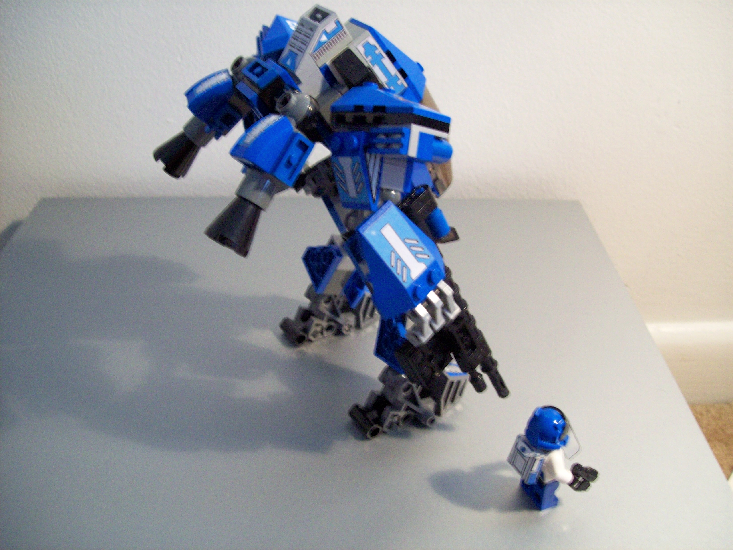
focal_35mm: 36
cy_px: 275
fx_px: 762
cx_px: 366
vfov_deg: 39.7
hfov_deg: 51.4
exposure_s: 1/8
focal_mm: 6
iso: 166
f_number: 2.7
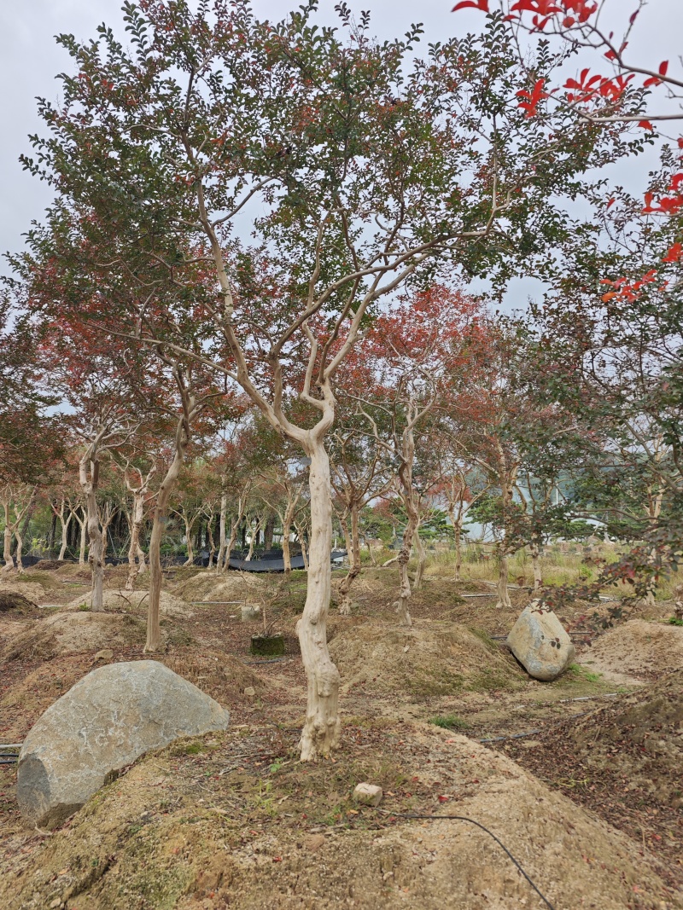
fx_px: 605
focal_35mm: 23
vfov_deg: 73.9
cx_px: 342
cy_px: 455
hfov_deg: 58.9
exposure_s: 1/1360
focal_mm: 6.55
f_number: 1.6
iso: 50
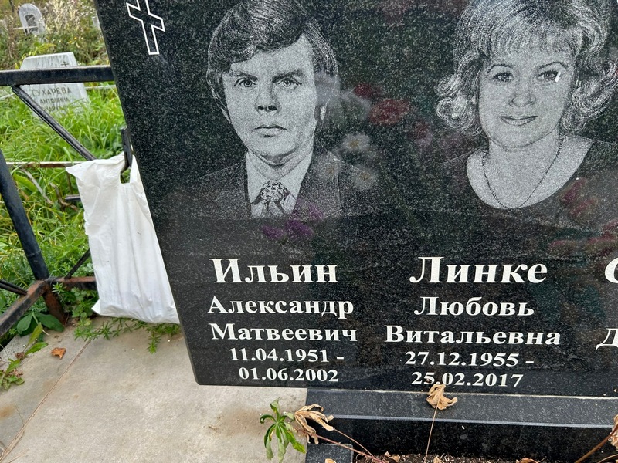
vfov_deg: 53.1
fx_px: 464
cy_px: 232
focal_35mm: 26
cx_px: 309
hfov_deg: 67.3
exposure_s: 1/130
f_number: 1.5
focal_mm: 5.7
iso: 32
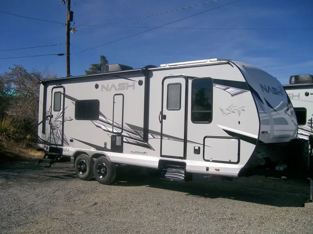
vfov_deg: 40.7
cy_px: 117
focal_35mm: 35
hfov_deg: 52.6
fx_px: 316
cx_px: 156
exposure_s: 1/467
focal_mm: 5.8
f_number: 7.2
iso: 80
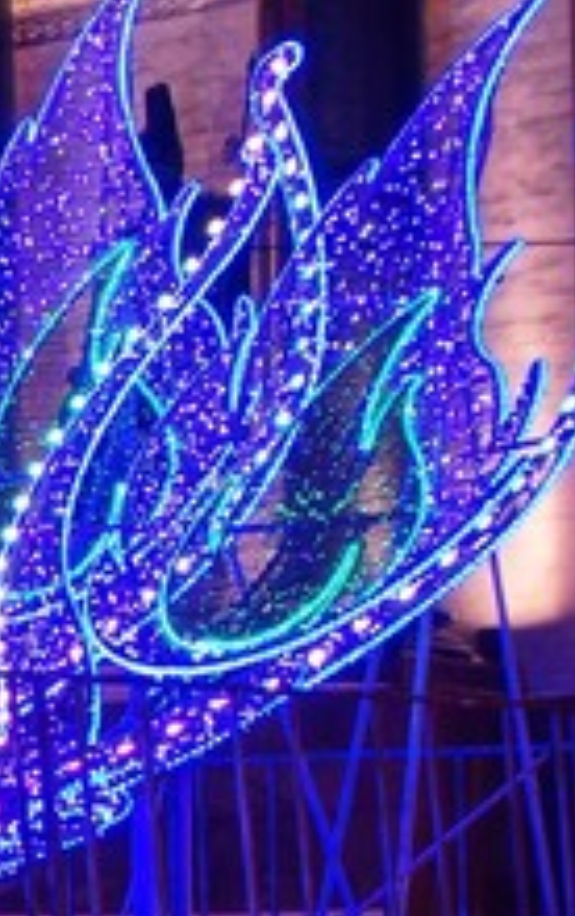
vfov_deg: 13.9
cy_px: 718
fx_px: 3751
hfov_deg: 7.7
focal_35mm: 150
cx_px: -1108
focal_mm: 24
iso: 100
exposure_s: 4
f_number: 7.1
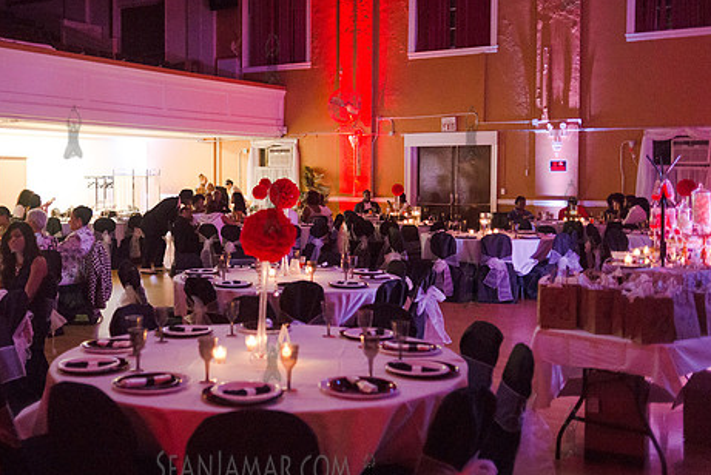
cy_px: 206
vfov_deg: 30.5
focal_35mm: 44
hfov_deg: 44.2
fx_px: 870
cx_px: 271
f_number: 2.8
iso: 4000
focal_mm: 35
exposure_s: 1/100
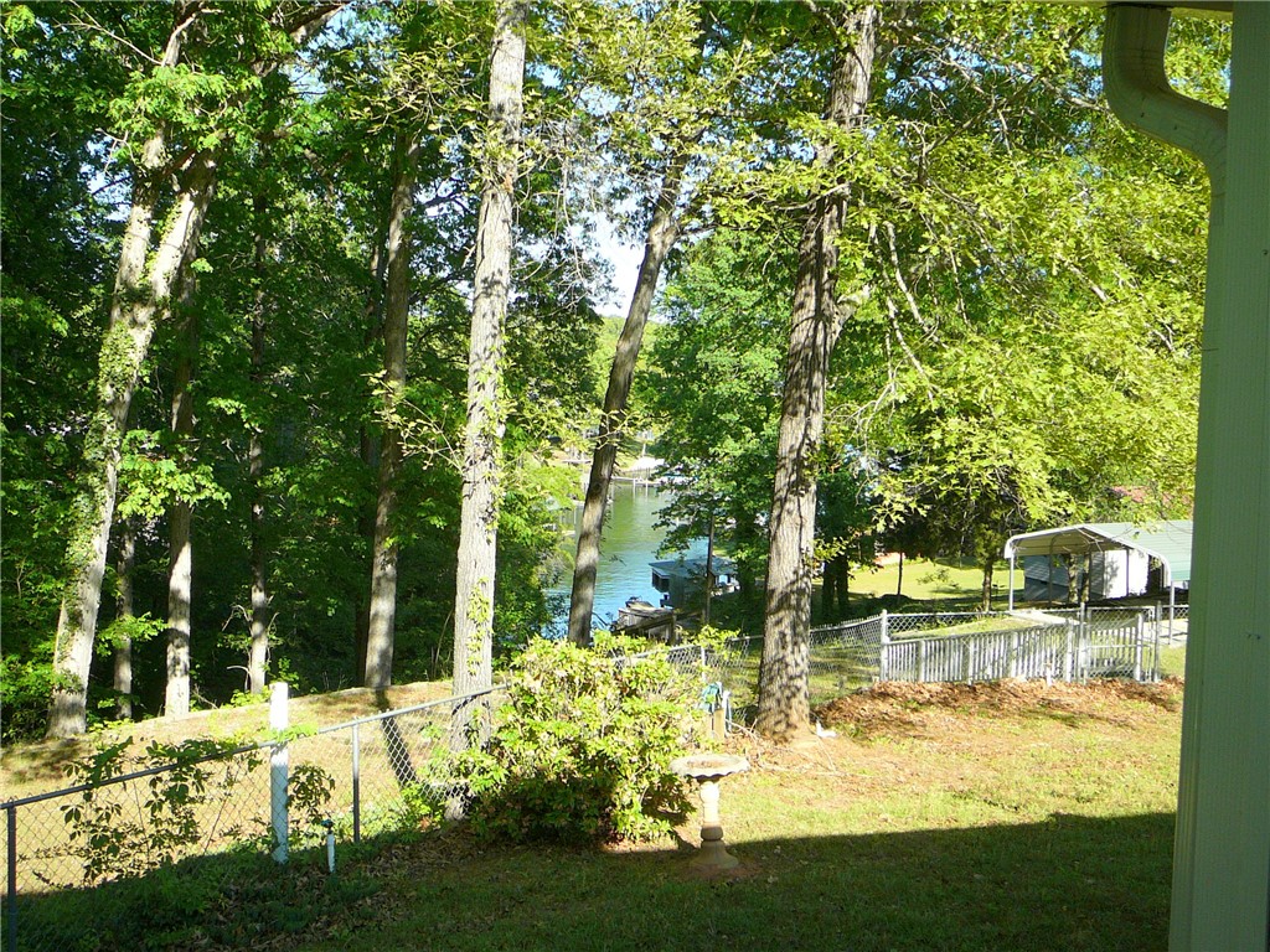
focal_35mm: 38
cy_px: 476
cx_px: 635
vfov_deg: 37.7
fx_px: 1394
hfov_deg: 49.0
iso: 80
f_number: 3
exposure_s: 1/320
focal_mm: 5.6
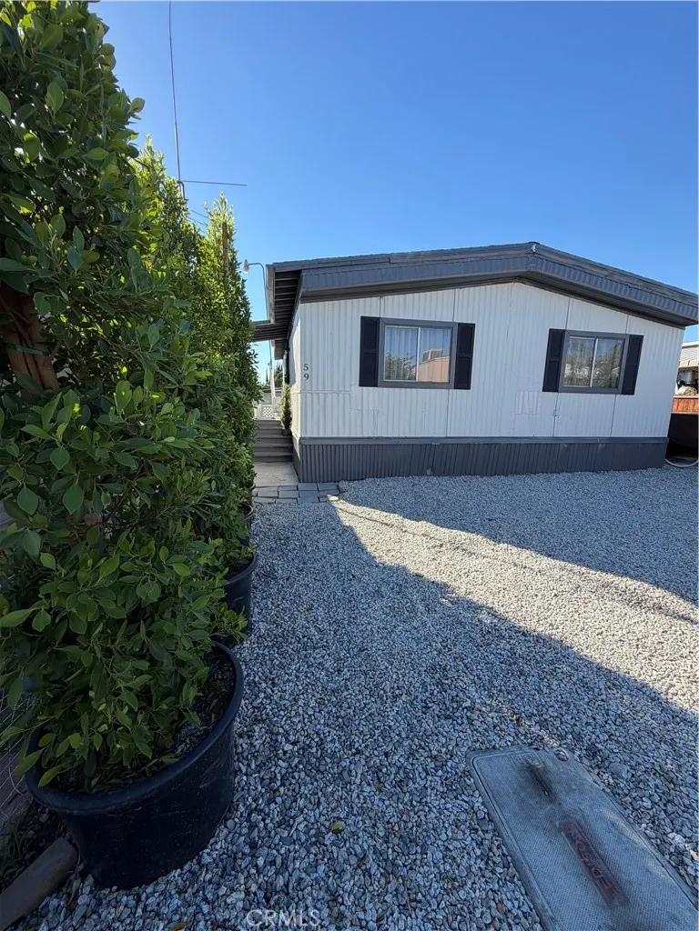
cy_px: 466
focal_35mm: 14
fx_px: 377
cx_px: 350
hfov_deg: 85.7
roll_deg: -1.8
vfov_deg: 102.1
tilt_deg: -10.2
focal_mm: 2.22
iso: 40
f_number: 2.2
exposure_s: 1/672
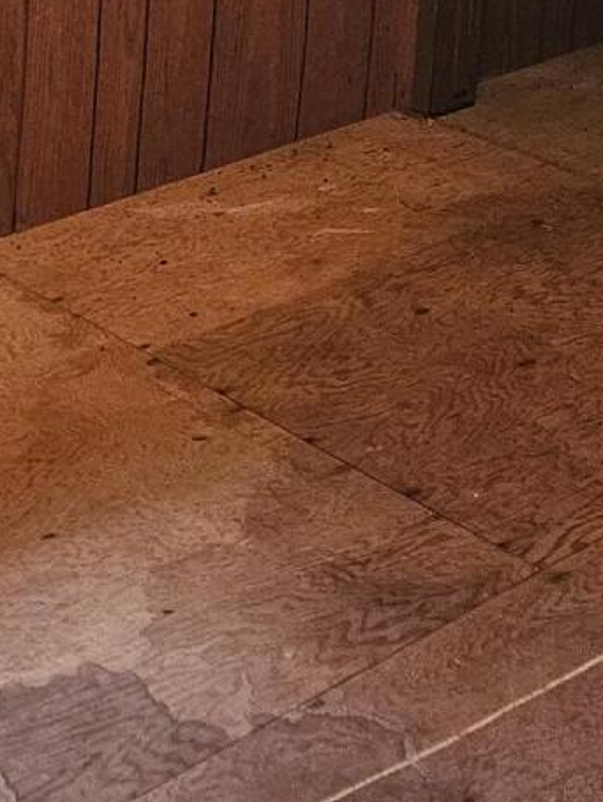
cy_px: -233
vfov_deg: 18.2
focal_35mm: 101
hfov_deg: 14.6
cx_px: 217
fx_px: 2343
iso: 640
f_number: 1.8
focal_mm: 5.4
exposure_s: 1/30
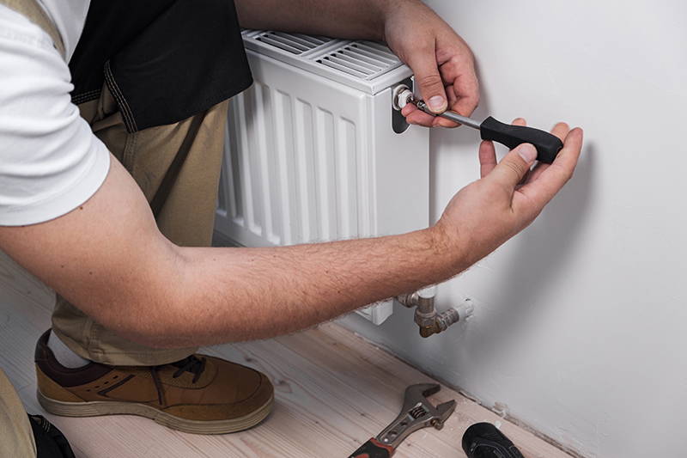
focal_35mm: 56
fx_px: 1068
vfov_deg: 24.2
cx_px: 344
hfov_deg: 35.6
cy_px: 229
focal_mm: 37.4
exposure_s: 1/100
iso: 160
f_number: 4
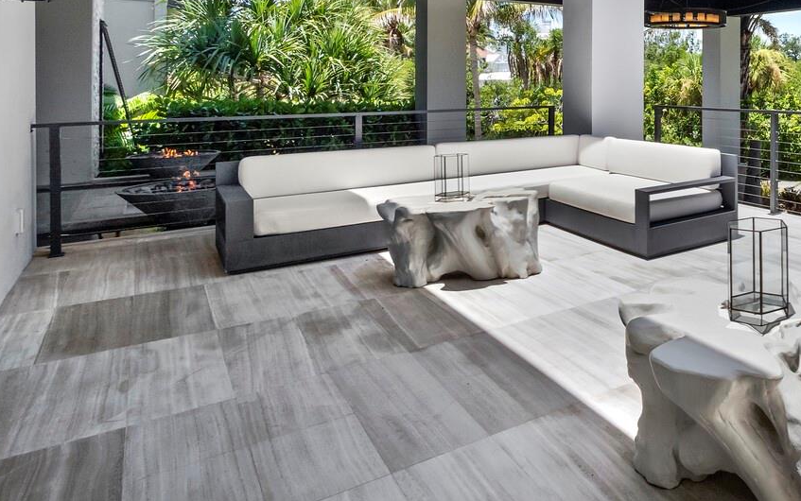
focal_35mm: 28
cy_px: 64
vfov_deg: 41.6
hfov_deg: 57.5
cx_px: 714
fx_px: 611
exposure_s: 1/250
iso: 320
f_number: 11
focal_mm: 7
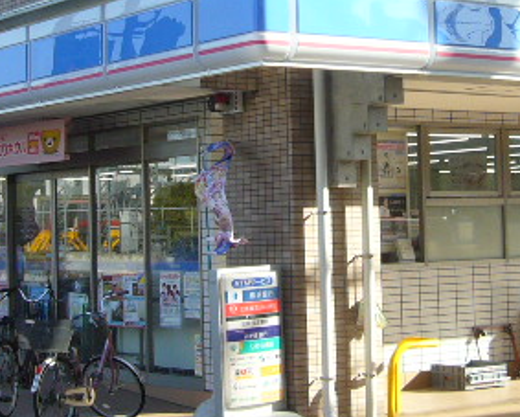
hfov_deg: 19.7
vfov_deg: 15.9
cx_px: 300
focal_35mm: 97
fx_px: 1494
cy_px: 156
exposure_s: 1/400
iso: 80
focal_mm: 5.2
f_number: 2.9
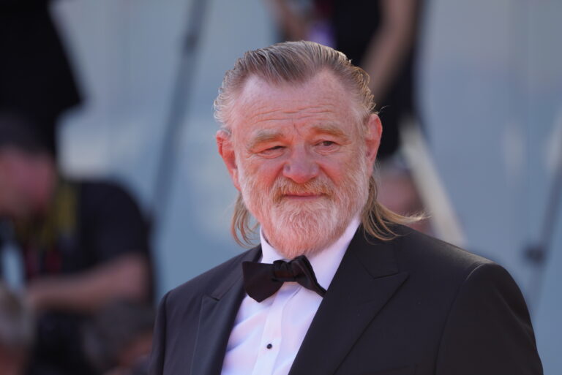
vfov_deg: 3.8
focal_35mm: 358
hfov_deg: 5.8
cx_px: 281
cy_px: 188
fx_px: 5592
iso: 320
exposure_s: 1/400
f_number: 5.6
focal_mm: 358
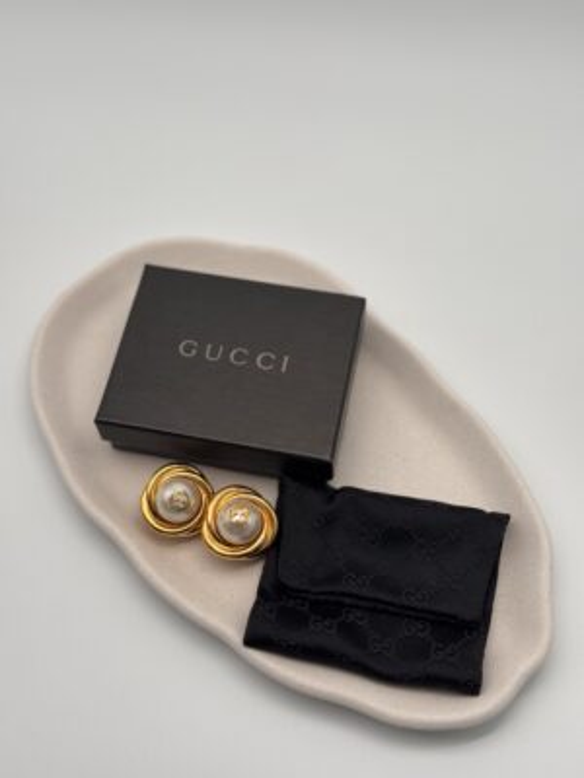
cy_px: 389
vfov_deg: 39.7
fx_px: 1080
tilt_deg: -59.1
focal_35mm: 48
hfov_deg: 30.3
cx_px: 292
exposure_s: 1/651
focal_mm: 6.76
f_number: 1.78
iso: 64
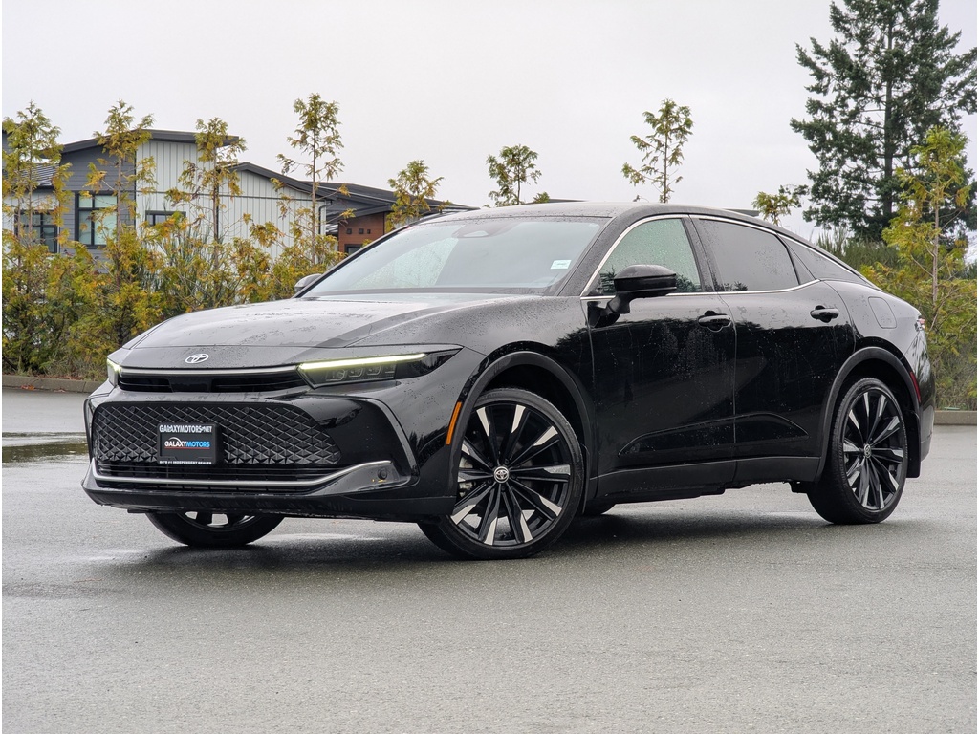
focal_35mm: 106
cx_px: 490
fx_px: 2998
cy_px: 367
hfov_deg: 18.5
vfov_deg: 14.0
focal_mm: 19
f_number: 3.5
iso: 34
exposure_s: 1/56.5
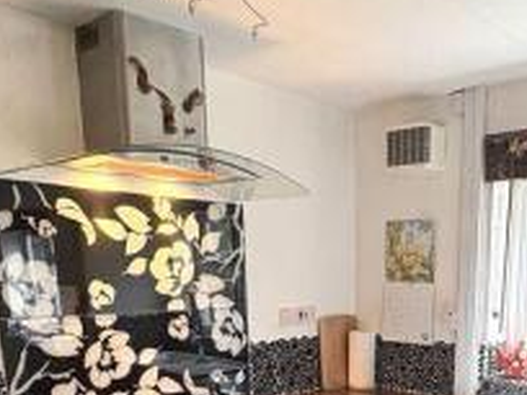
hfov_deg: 45.3
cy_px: 401
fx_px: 609
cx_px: 391
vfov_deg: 32.8
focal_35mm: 40
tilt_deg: -12.5
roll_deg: -0.2
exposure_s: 1/50
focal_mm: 2.22
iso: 160
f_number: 2.2
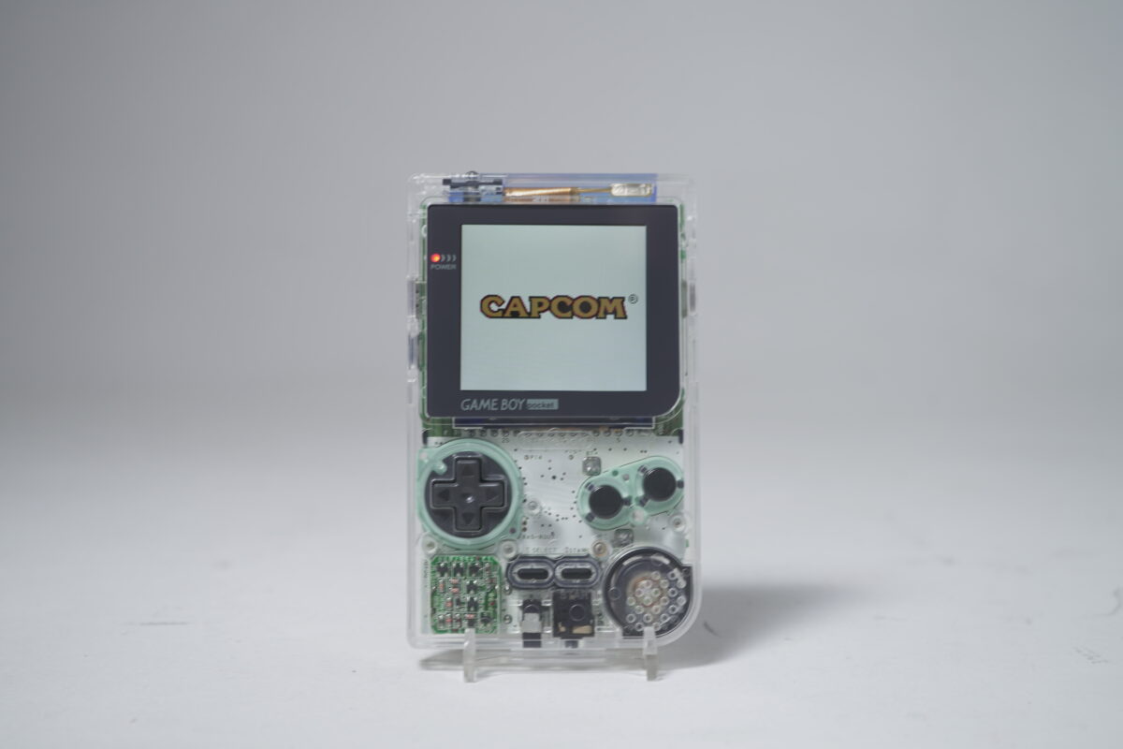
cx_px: 562
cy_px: 374
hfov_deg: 38.9
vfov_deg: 26.5
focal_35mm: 51
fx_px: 1591
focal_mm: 51
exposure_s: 1/4
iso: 125
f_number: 5.6
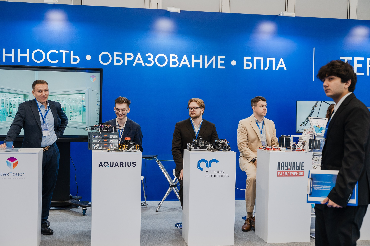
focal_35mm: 47
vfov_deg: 28.6
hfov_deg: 41.9
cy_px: 123
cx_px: 185
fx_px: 483
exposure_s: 1/250
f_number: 3.2
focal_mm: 47
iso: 1600
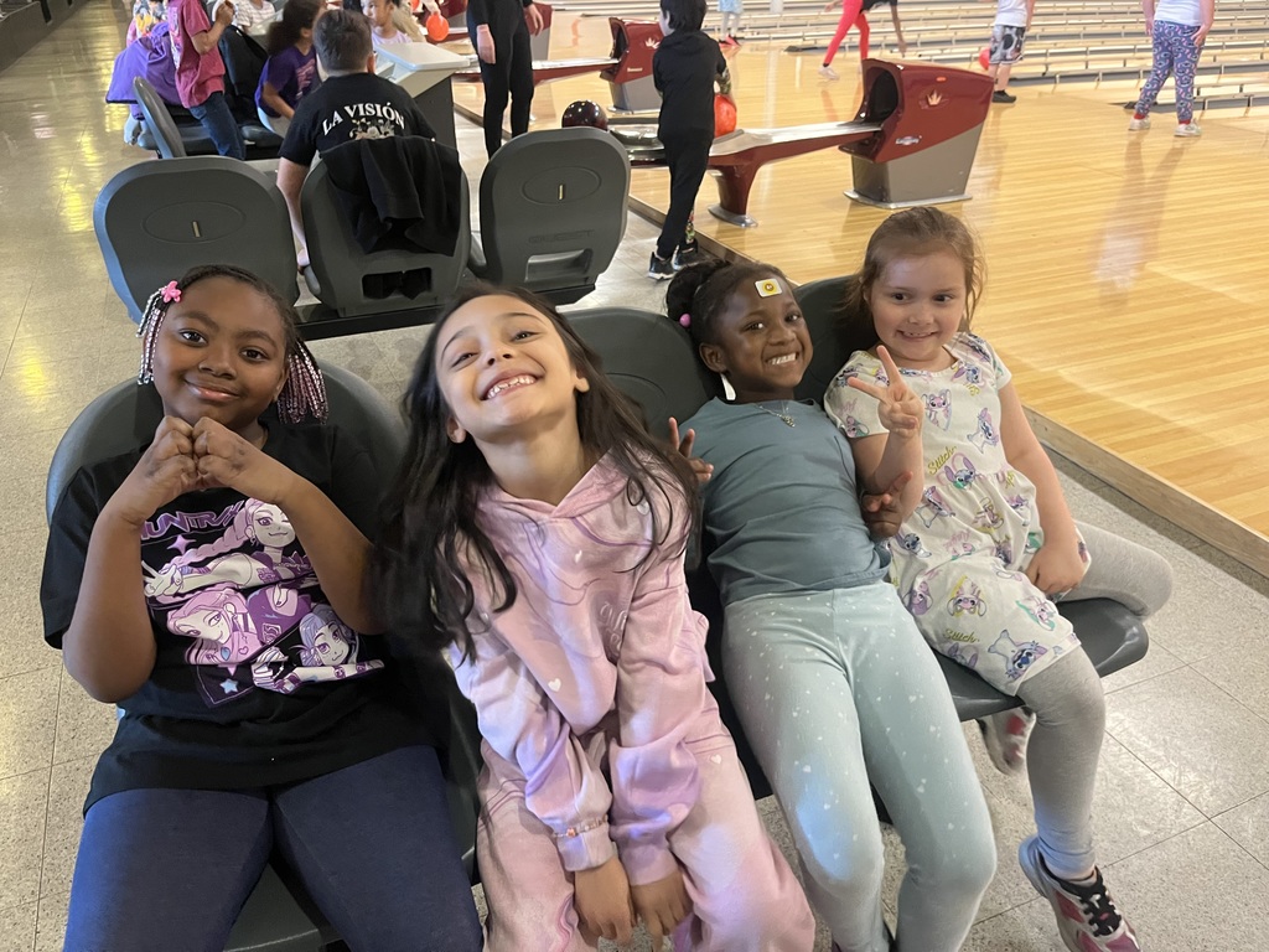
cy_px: 476
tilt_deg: -29.2
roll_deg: +0.6
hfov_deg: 67.3
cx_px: 634
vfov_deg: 53.1
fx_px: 953
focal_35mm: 26
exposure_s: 1/30
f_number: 1.6
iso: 500
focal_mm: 5.1
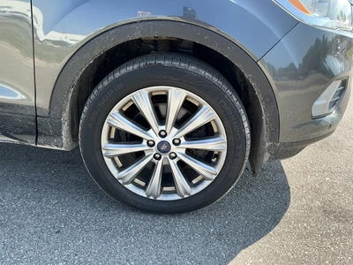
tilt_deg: -18.9
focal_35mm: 28
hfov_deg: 63.4
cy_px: 132
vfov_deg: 49.7
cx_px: 176
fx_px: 286
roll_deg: +1.1
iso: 25
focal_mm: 3
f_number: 1.8
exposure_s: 1/284
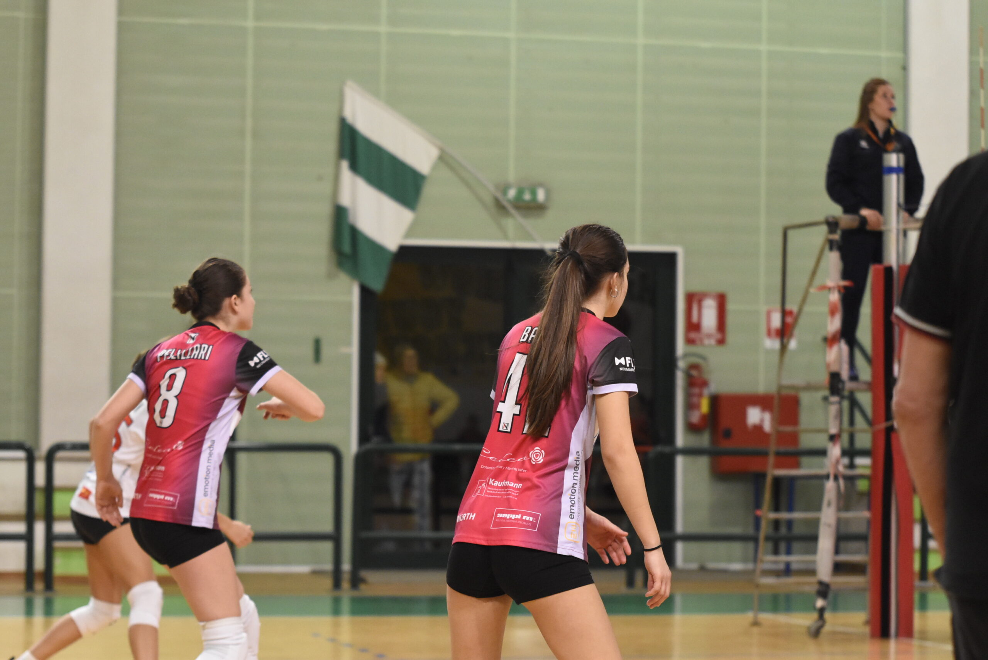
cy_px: 330
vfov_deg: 13.1
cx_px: 494
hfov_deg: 19.4
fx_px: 2884
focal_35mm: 105
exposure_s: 1/500
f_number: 2.8
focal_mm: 70
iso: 3200
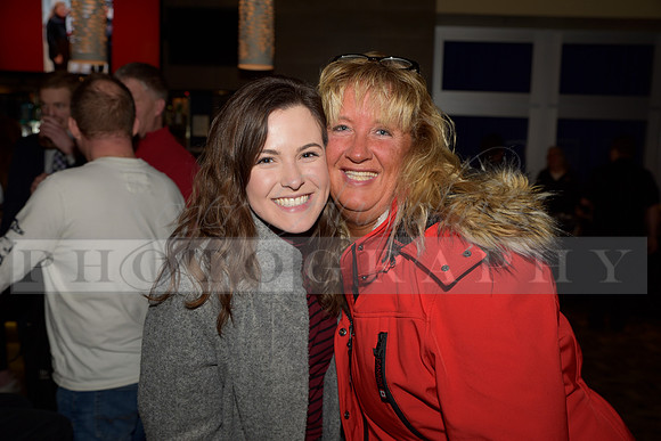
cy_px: 220
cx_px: 330
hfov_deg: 48.4
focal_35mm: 40
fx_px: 735
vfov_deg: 33.4
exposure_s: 1/60
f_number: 5
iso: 200
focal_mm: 40
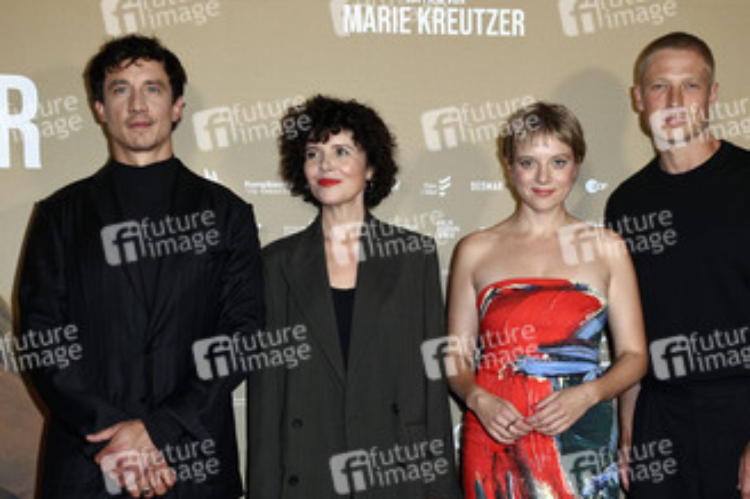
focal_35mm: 66
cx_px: 420
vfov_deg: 20.5
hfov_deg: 30.5
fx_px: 1374
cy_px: 295
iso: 640
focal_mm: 48
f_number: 5.6
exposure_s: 1/250
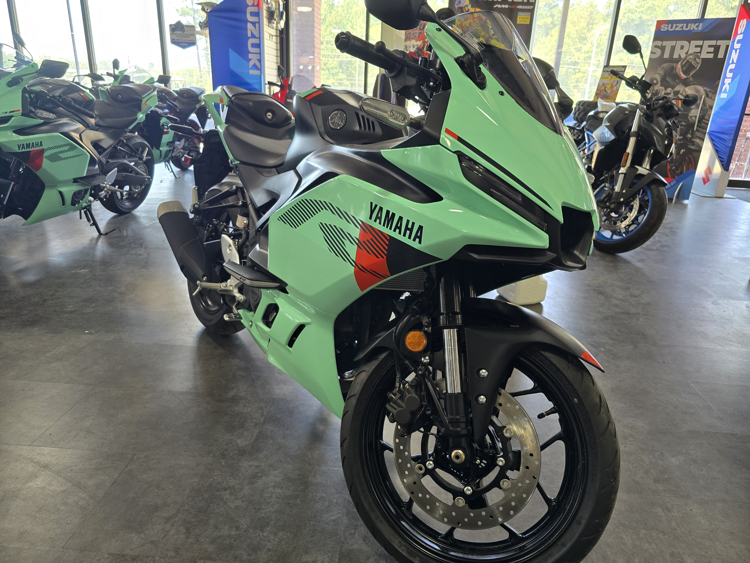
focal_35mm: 23
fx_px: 498
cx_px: 375
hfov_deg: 73.9
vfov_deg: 58.9
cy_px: 282
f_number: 1.7
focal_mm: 6.3
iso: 200
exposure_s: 1/120
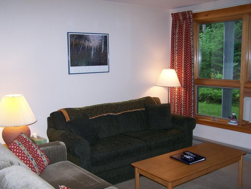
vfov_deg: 37.7
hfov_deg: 49.0
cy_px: 94
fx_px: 276
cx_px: 126
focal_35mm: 38
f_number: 2.8
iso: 140
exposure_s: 1/60
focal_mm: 6.3
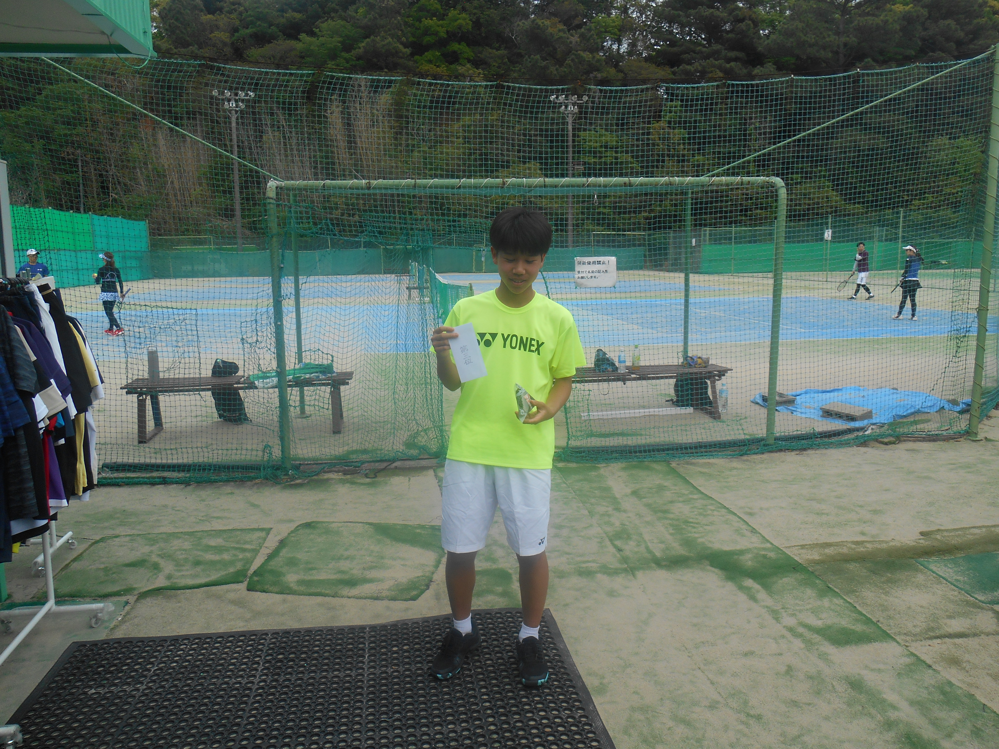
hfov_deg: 67.3
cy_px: 374
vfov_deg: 53.1
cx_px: 500
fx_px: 750
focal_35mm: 26
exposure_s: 1/320
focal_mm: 4.7
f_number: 3.4
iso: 80
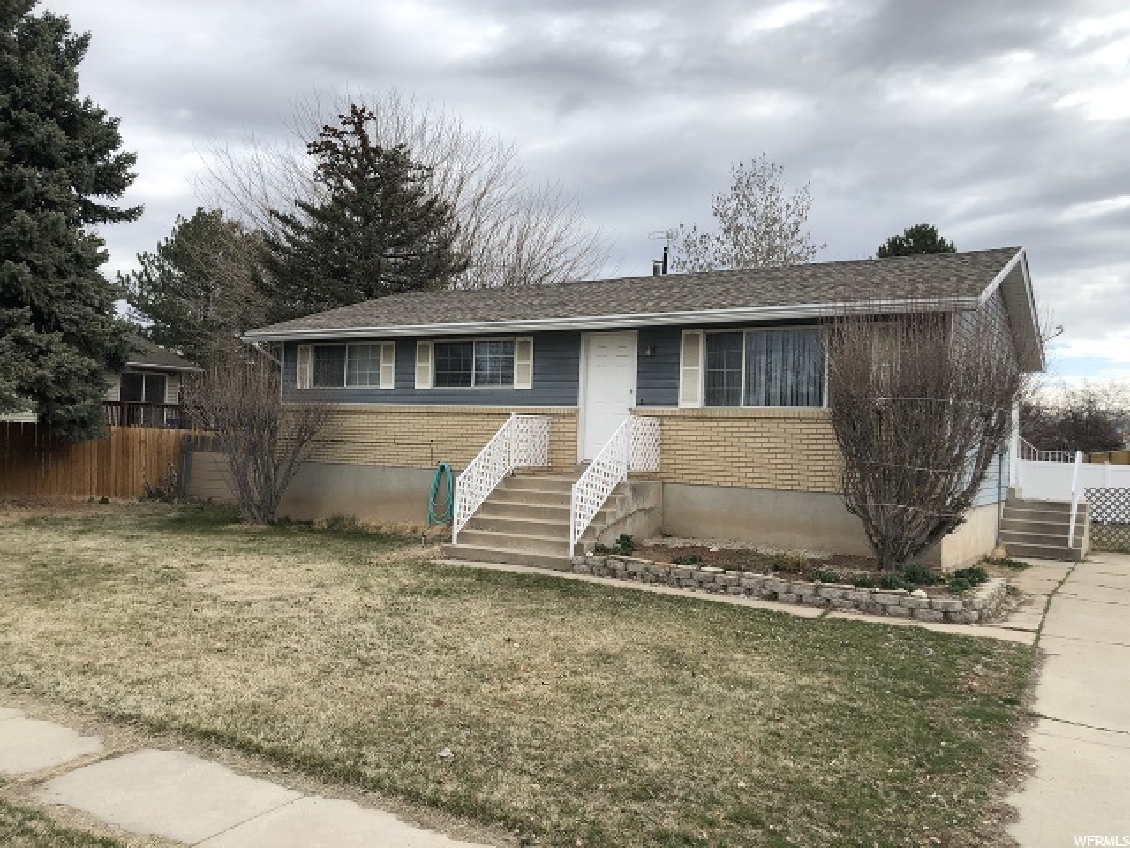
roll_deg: -4.1
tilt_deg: +1.4
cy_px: 424
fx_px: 914
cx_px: 565
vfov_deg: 49.7
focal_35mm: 28
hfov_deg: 63.4
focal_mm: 4
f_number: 1.8
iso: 20
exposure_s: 1/1473
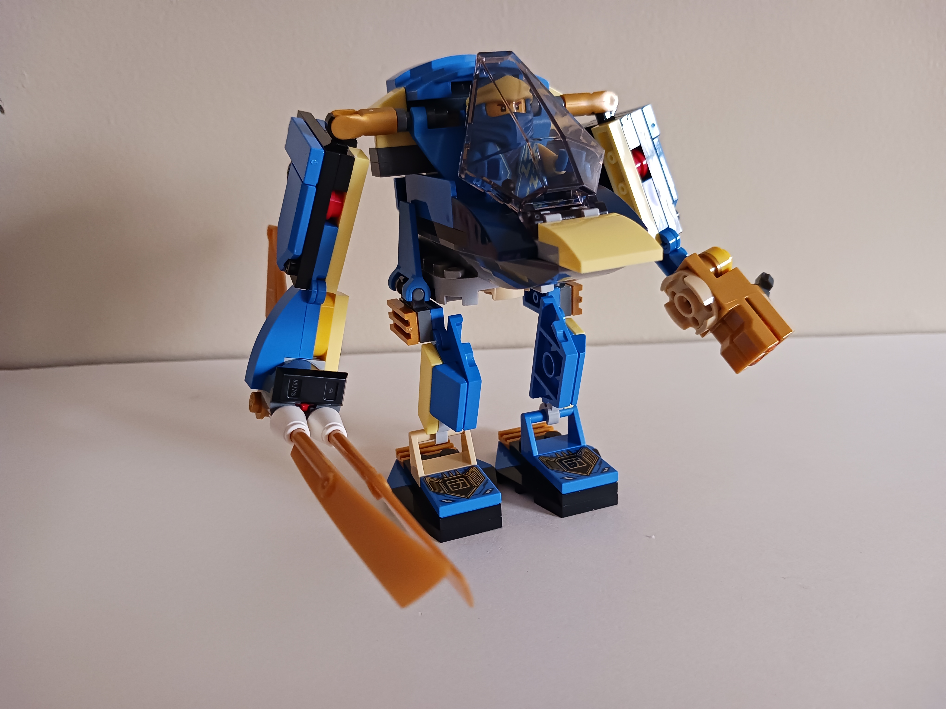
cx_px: 473
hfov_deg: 65.3
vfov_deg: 51.4
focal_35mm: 27
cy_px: 354
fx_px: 738
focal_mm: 4
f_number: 1.8
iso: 500
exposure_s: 1/20
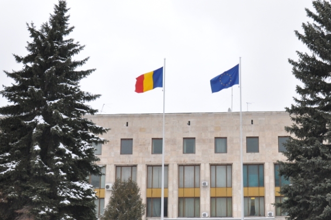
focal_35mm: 55
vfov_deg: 24.5
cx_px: 220
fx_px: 505
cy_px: 125
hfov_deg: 35.9
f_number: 7.1
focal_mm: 22
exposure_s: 1/60
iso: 500
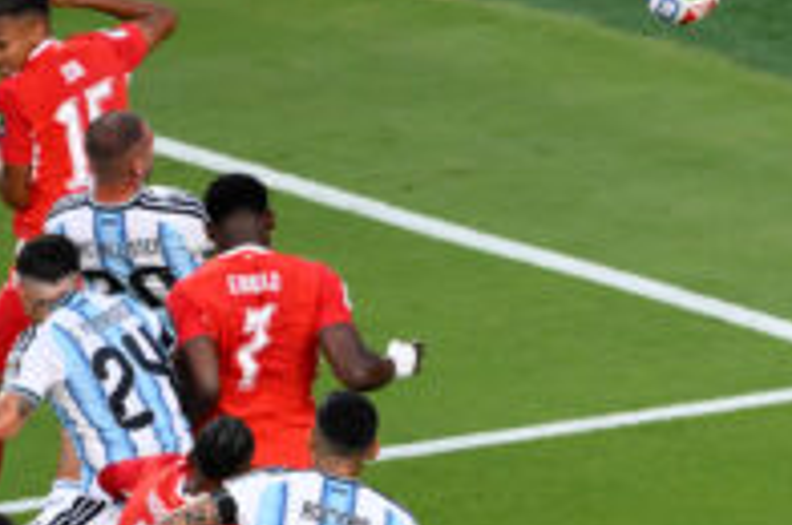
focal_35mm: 1570
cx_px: 768
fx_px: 34483
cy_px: 848
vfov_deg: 0.9
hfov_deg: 1.3
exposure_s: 1/2500
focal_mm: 400
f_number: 2.8
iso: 1800
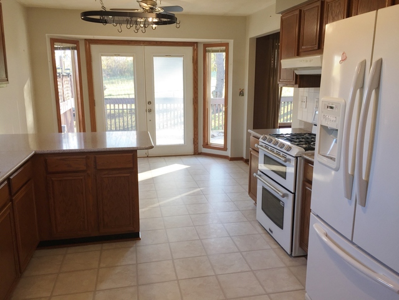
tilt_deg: -12.8
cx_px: 200
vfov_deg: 48.2
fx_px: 334
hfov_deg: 61.7
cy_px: 150
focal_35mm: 29
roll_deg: -1.7
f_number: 2.2
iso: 32
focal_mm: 4.15
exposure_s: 1/40
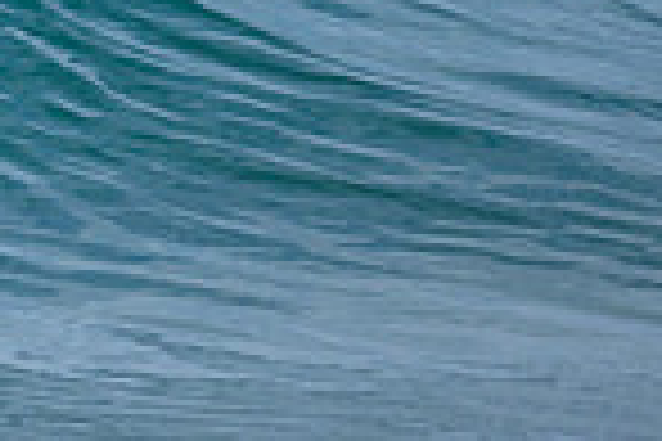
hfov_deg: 0.5
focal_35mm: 4325
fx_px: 79526
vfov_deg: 0.3
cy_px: -88
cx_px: -567
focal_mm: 800
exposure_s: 1/2500
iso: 400
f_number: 6.3
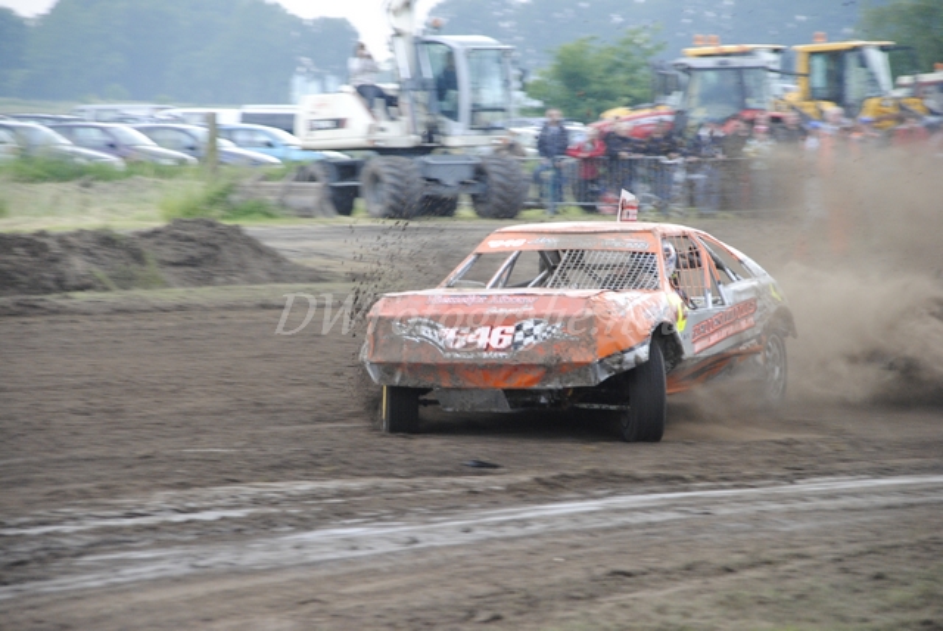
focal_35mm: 188
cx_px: 472
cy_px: 316
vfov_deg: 7.3
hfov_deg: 11.0
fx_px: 4916
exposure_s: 1/250
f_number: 5.6
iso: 800
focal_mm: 125
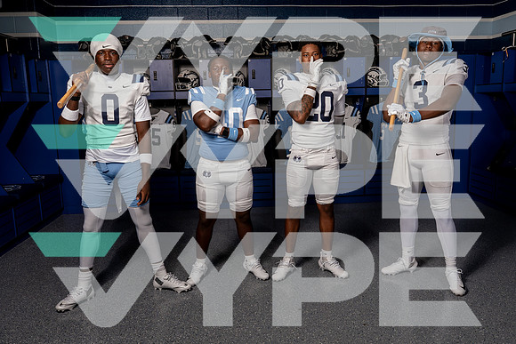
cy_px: 168
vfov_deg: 42.4
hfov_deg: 60.4
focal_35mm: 31
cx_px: 266
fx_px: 443
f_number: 8
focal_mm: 26
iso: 500
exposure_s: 1/250
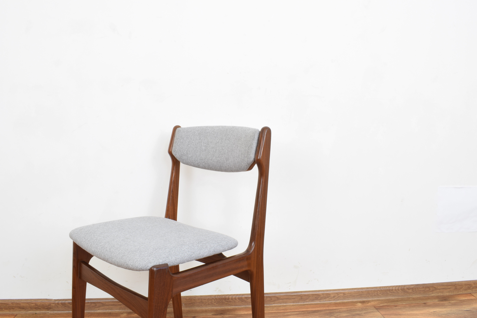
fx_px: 397
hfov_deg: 61.9
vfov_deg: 43.6
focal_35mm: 30
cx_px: 238
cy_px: 159
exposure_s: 5
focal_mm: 20
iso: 100
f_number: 25
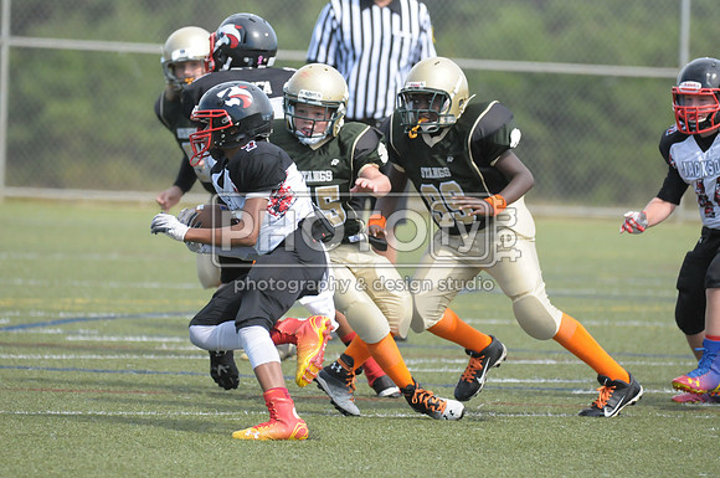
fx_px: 8388
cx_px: 360
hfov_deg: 4.9
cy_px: 239
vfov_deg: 3.3
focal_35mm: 420
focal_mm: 280
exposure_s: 1/5000
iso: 1600
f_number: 4
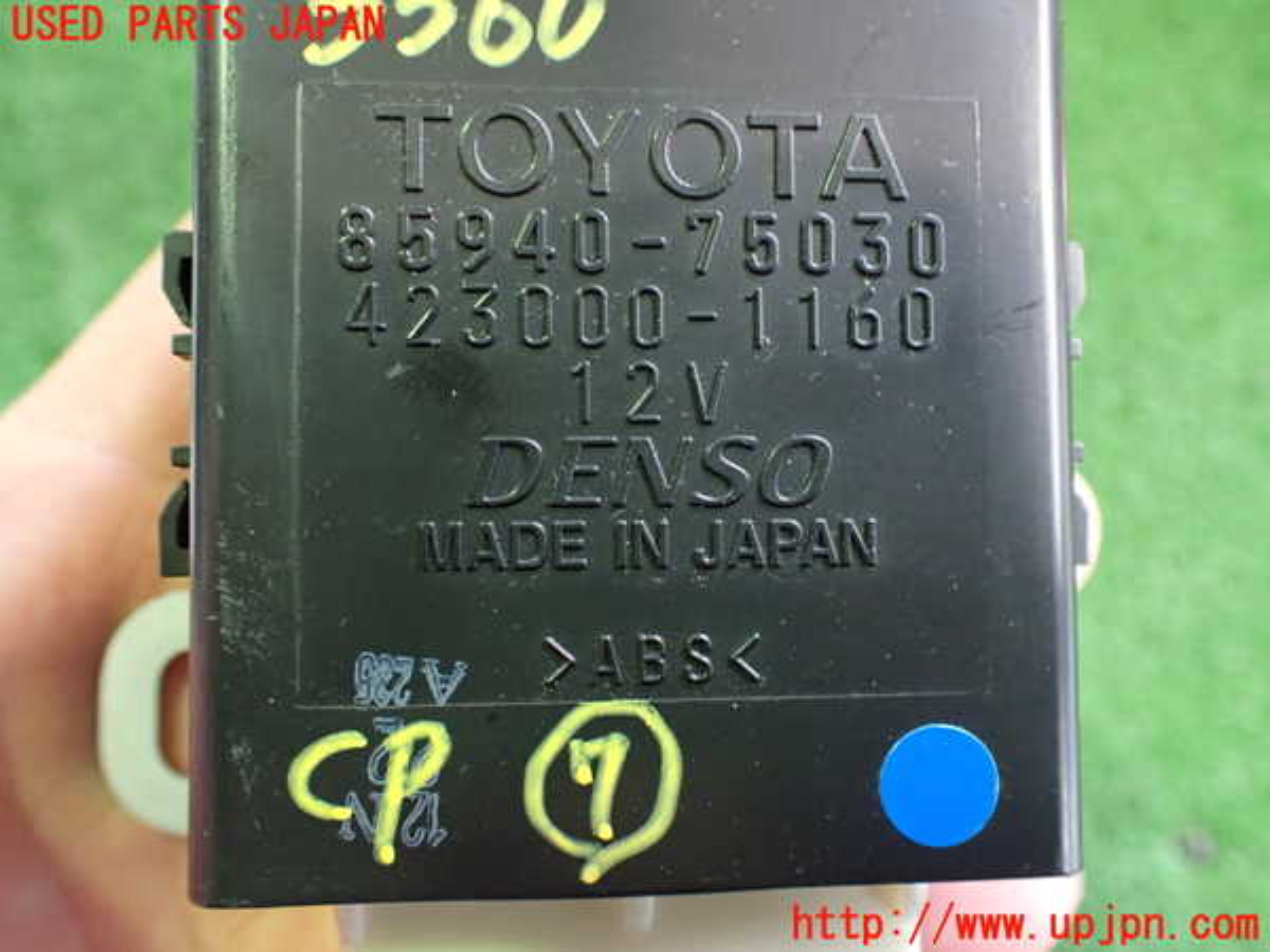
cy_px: 476
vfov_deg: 46.8
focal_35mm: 30
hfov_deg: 60.0
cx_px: 635
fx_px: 1101
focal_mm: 5.4
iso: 800
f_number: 2.3
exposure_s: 1/30
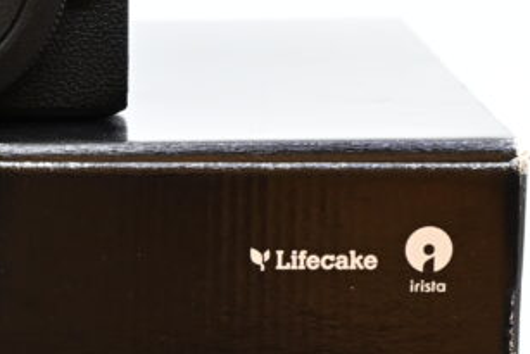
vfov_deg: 5.0
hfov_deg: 7.4
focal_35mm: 277
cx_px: -112
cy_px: 270
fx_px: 4080
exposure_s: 1/100
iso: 800
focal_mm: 83
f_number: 7.1
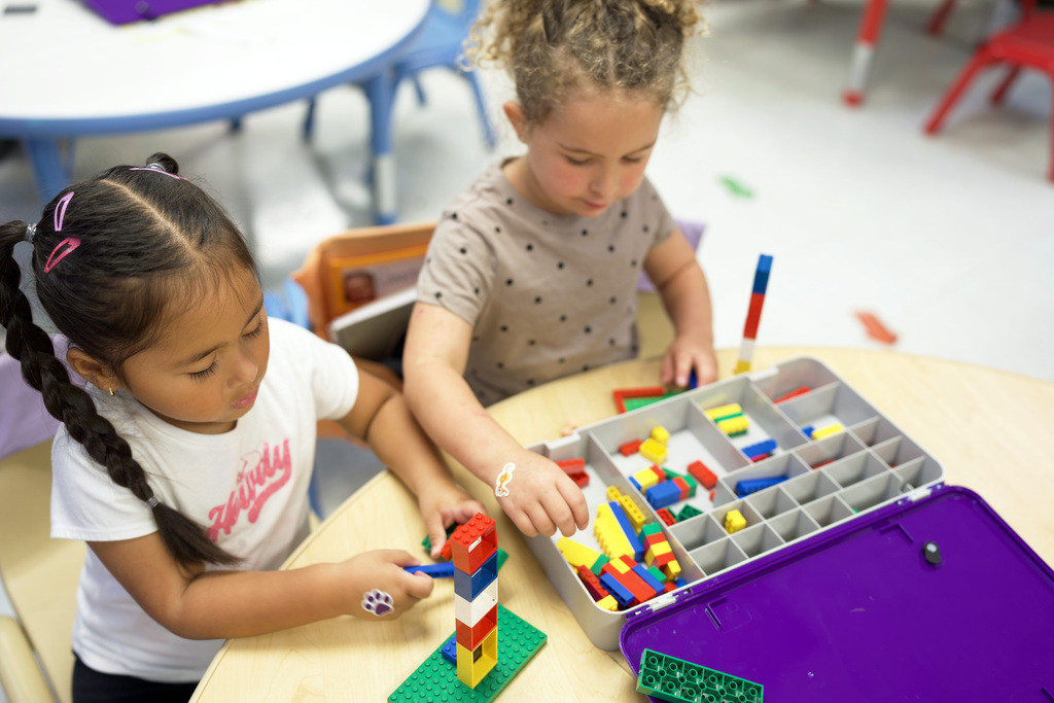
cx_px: 527
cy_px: 352
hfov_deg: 54.4
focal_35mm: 35
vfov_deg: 37.9
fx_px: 1025
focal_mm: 35
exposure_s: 1/50
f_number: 2
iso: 200
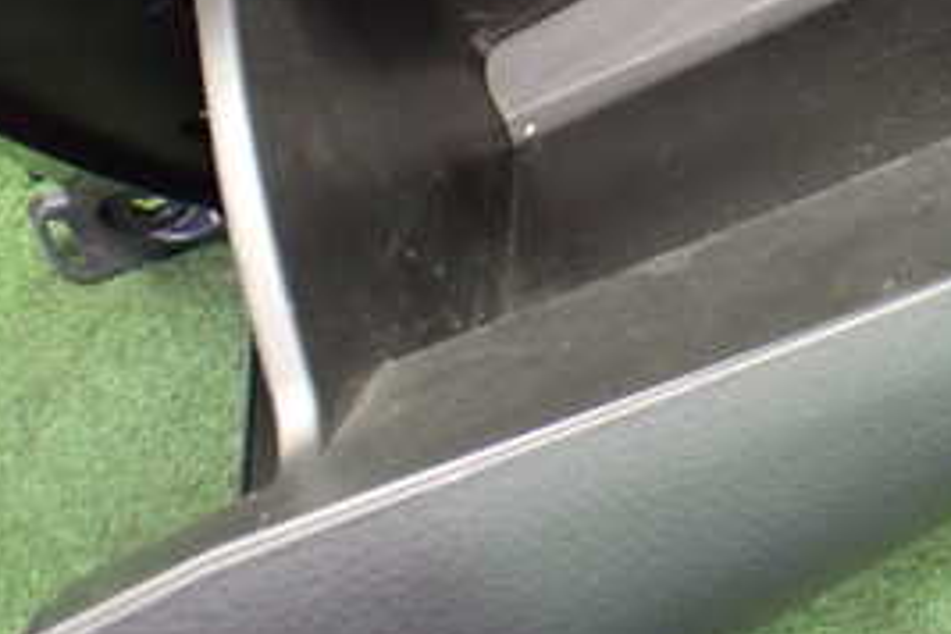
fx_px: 1849
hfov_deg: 27.0
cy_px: -110
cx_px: 983
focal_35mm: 70
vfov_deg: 18.5
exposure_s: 1/30
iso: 800
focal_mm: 5.4
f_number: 2.3
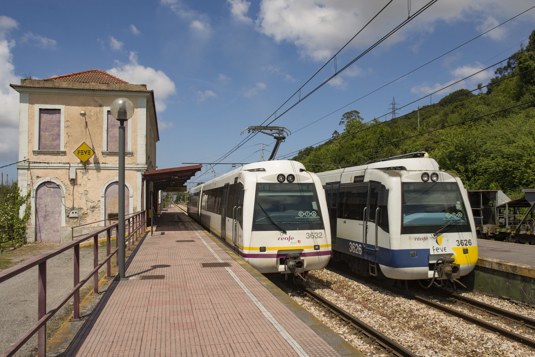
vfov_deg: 46.4
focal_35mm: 28
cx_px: 271
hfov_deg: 65.5
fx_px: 416
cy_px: 183
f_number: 7.1
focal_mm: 18
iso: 100
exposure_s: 1/500
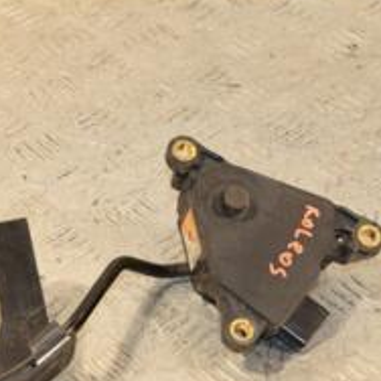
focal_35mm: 114
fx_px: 1420
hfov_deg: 15.2
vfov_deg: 15.3
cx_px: 83
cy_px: 193
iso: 800
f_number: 6.3
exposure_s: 1/200
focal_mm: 28
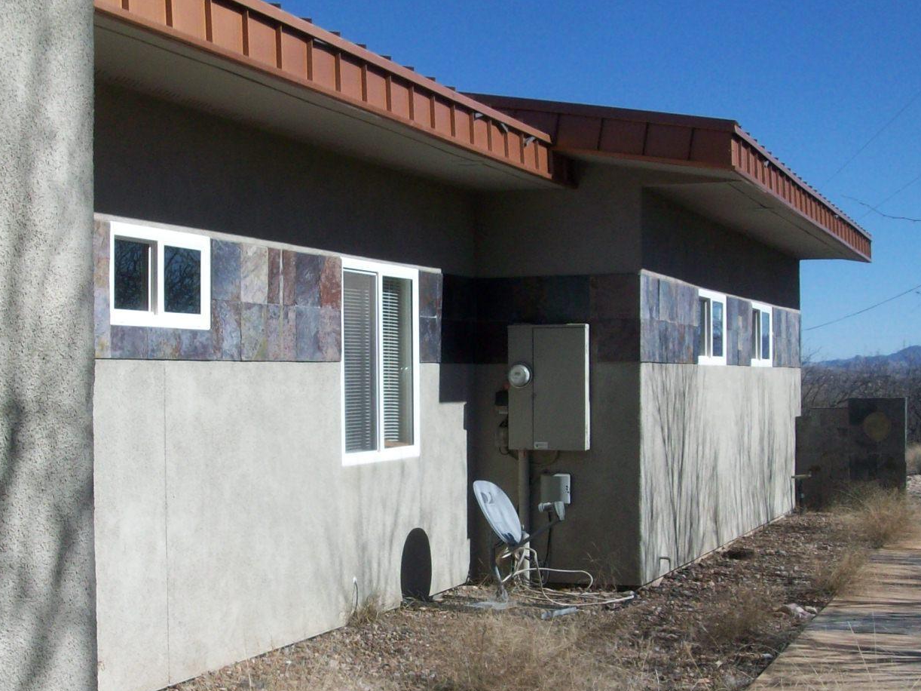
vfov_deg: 25.7
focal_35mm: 57
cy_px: 349
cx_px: 418
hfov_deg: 33.8
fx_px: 1516
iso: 64
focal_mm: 5.7
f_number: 5.5
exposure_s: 1/470
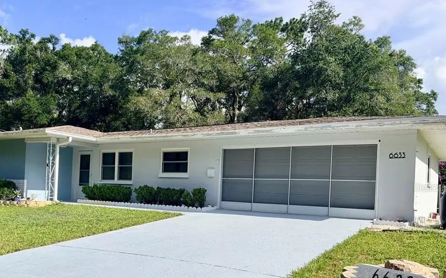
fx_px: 401
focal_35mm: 33
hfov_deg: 58.0
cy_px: 187
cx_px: 196
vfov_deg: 37.9
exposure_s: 1/6993
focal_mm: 5.96
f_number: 1.6
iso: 64
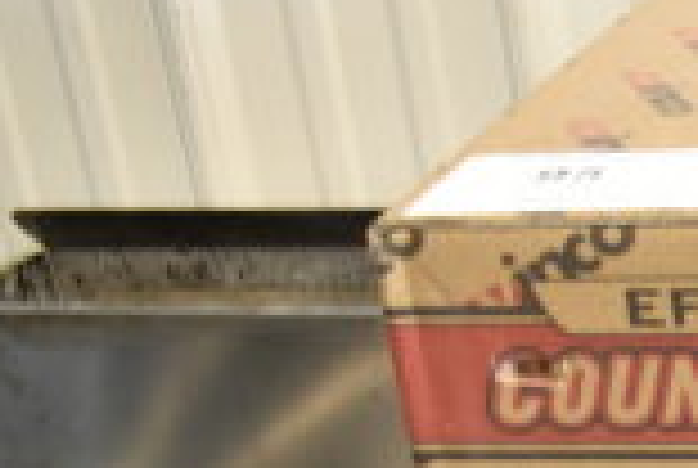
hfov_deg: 15.6
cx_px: 1355
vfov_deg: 12.7
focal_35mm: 106
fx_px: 2059
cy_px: 511
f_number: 3.5
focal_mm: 18
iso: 1100
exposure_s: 1/30
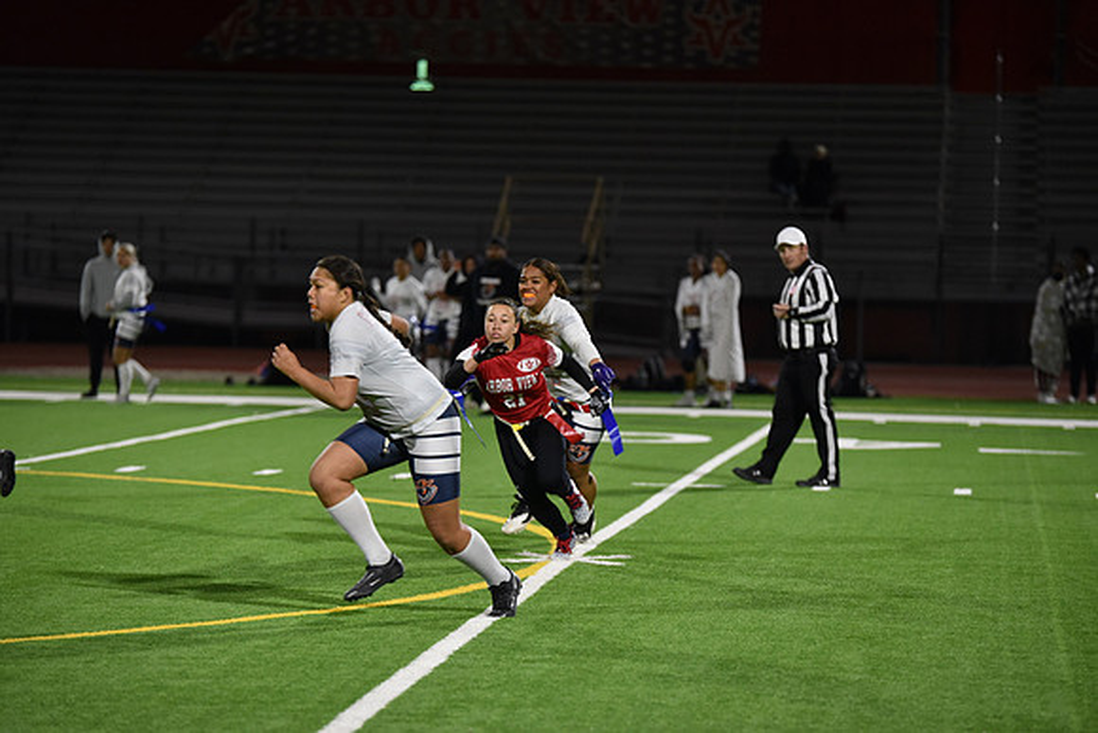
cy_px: 366
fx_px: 4728
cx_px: 549
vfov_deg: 8.9
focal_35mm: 155
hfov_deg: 13.2
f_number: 2.8
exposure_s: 1/640
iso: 3200
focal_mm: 155
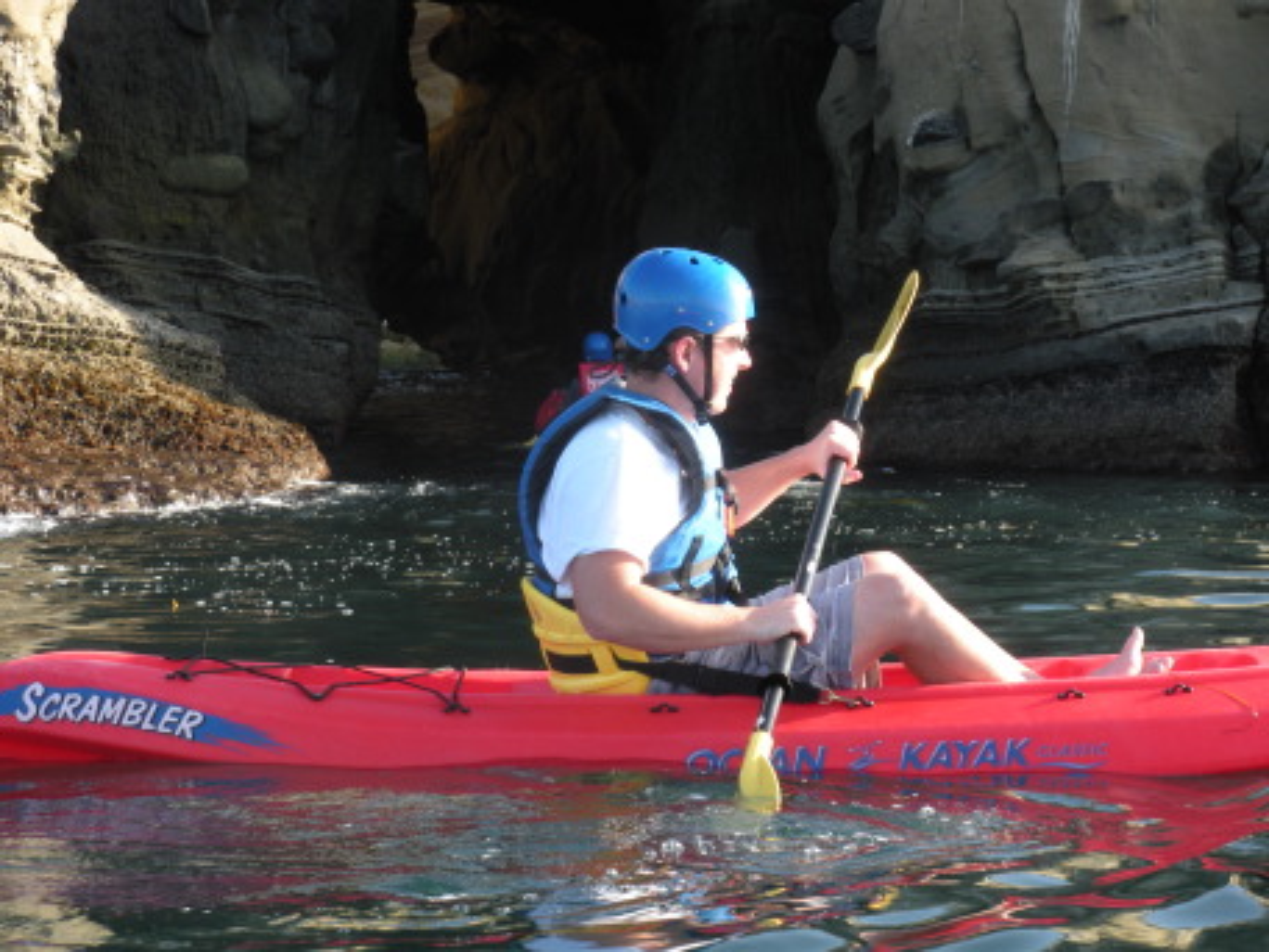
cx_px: 634
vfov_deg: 14.8
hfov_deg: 19.6
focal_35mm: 100
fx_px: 3666
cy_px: 476
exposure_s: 1/107
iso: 95
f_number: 5
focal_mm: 17.4
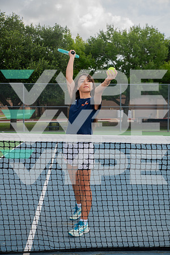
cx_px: 85
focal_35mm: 48
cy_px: 128
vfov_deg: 41.1
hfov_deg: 28.1
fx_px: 340
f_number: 5.6
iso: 100
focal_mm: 48
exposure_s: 1/400
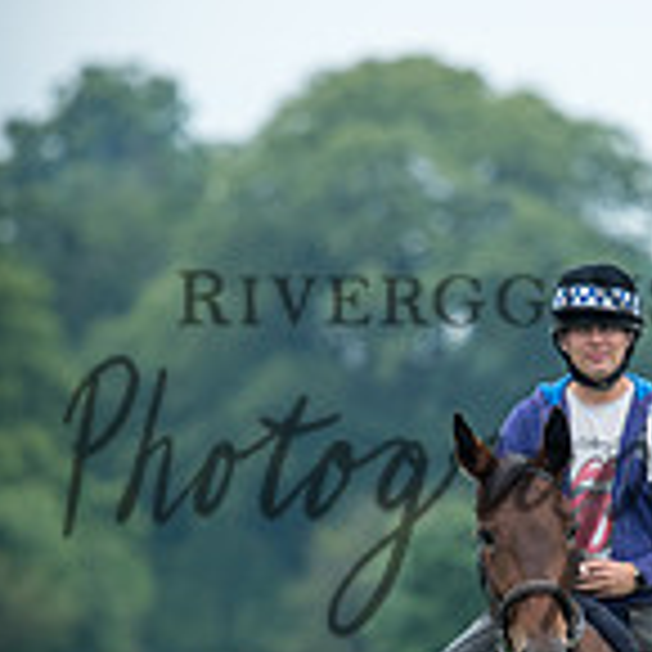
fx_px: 25295
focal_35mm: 1187
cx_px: 589
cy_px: 427
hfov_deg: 1.5
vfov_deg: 1.5
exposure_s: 1/1600
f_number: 5
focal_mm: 300
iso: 500
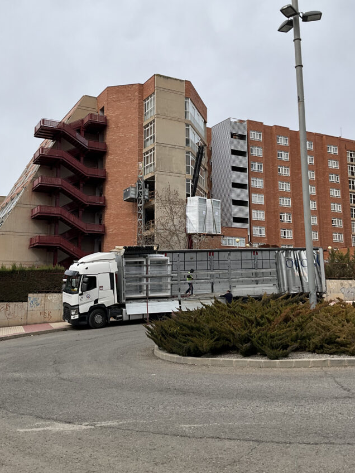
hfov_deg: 40.6
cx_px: 157
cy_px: 214
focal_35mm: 35
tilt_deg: +9.3
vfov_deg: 52.5
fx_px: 479
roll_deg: -1.1
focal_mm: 3
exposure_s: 1/2427
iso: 25
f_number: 1.8
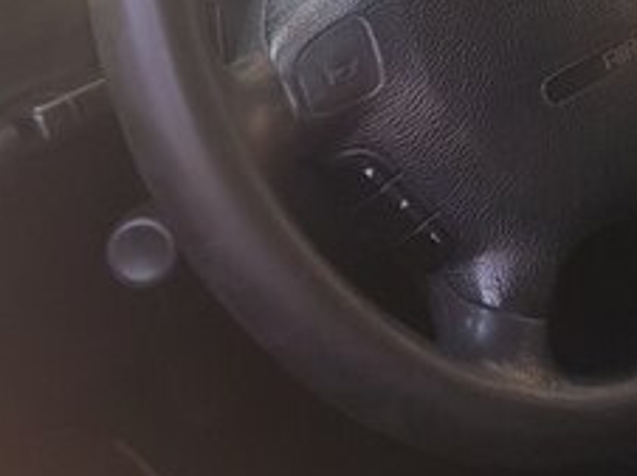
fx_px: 1397
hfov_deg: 22.8
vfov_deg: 17.9
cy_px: -165
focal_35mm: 76
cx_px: 837
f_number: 1.7
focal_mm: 4.2
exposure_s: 1/100
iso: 50
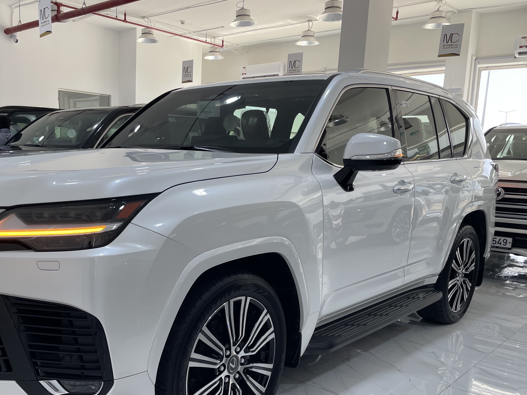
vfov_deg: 40.3
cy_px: 253
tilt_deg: -10.9
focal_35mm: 35
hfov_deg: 51.9
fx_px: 533
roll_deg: -1.7
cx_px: 189
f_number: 1.6
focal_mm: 4.2
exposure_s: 1/473
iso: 32
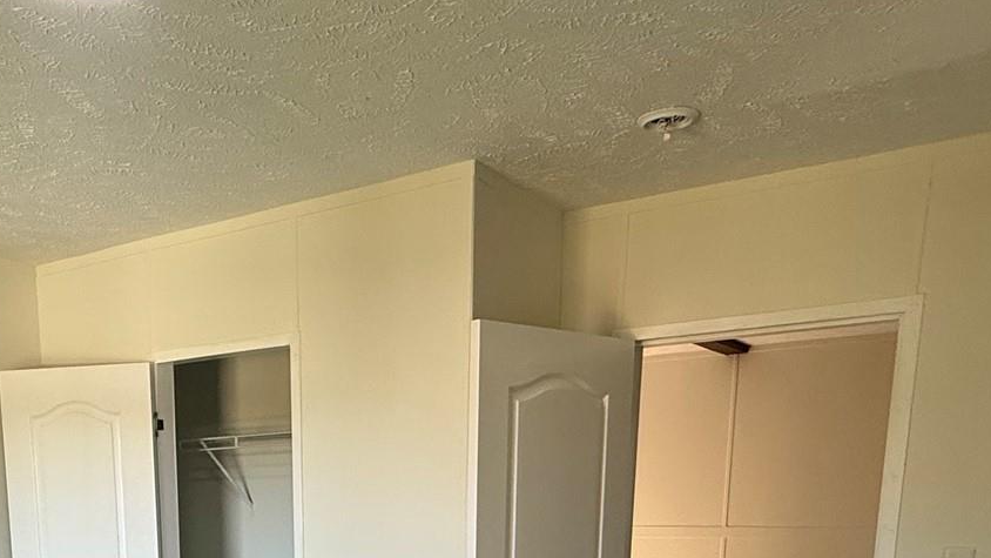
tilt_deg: -12.7
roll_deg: +0.7
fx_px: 972
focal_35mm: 37
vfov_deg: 27.6
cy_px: 691
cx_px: 283
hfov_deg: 52.3
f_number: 2.2
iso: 200
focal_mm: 2.22
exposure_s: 1/120
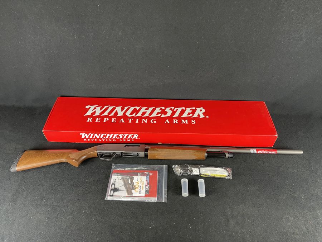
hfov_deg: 69.4
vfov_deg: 54.9
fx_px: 233
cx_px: 161
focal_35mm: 25
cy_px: 121
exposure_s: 1/60
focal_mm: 5.1
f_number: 1.6
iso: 250
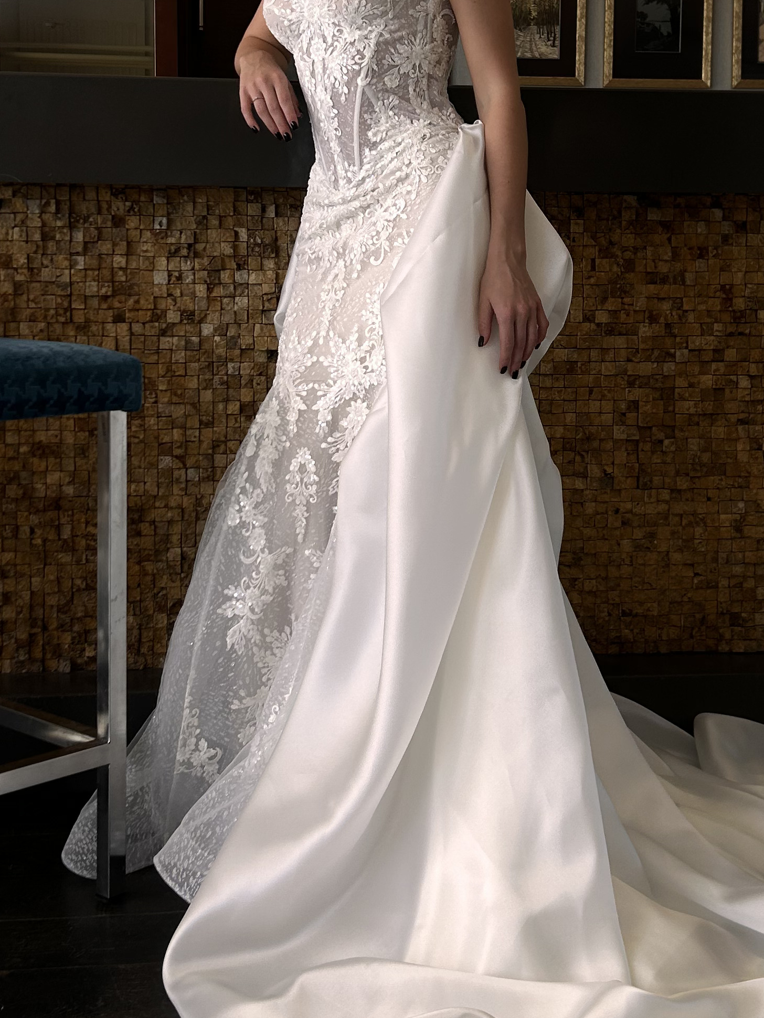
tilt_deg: -2.2
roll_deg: -1.3
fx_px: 1589
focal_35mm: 54
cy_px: 329
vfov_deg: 35.2
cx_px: 432
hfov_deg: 27.0
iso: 32
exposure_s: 1/110
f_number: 1.5
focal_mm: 5.7
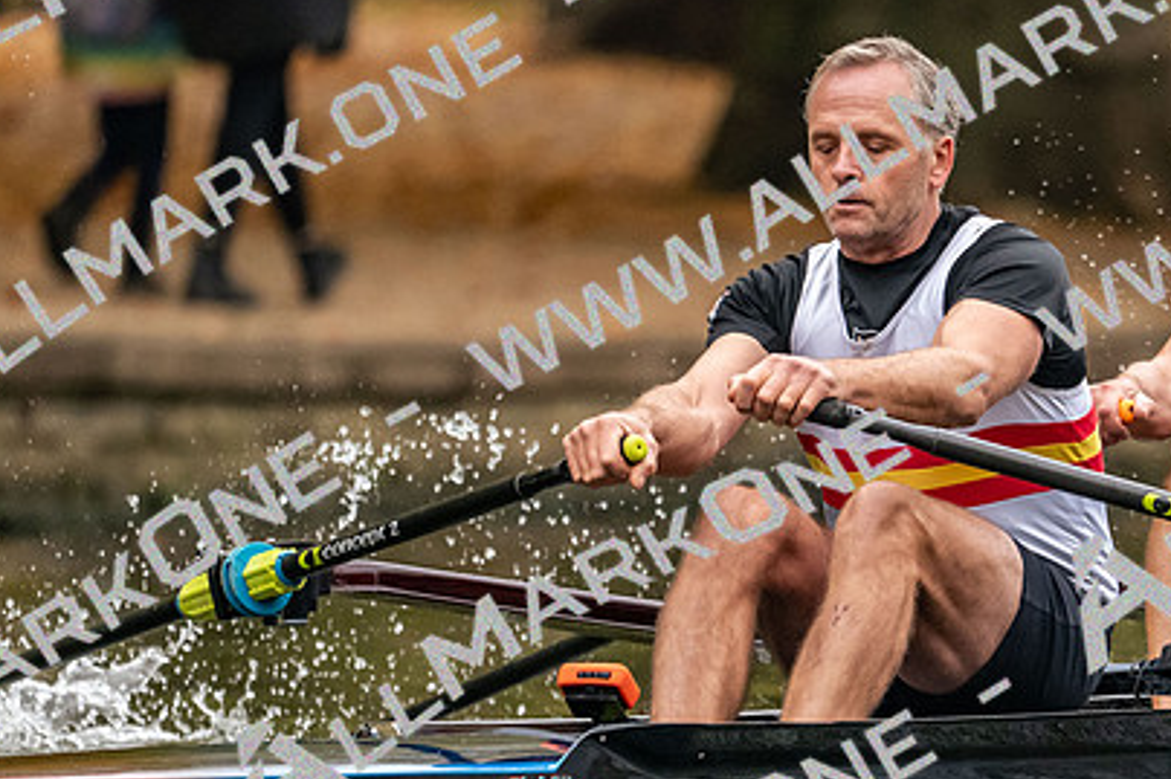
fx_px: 27994
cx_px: 823
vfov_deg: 1.6
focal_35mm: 861
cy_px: 400
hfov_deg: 2.4
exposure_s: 1/2500
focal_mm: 400
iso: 3200
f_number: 4.5
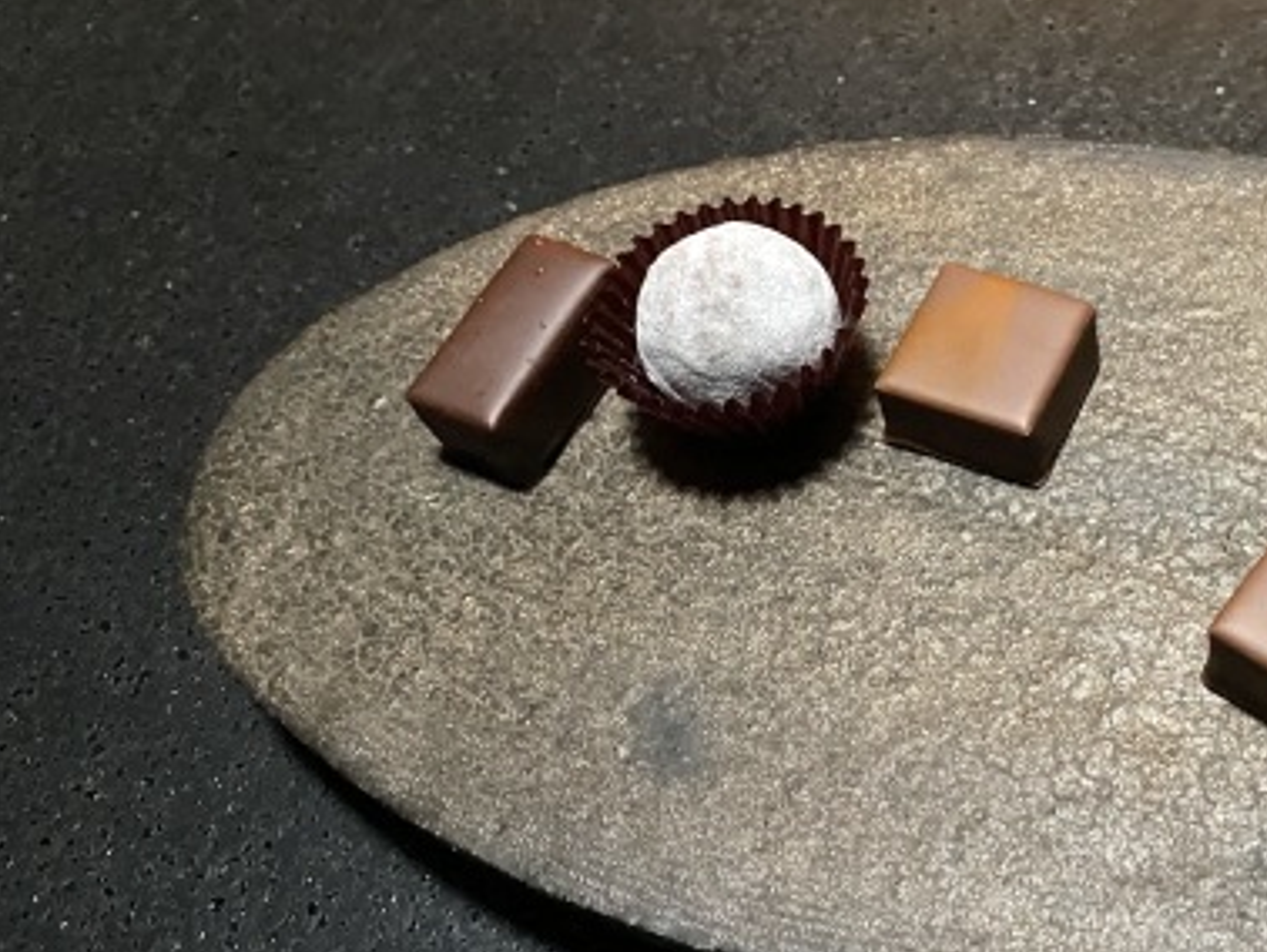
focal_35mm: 44
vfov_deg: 32.9
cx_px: 1052
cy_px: 503
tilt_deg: -58.4
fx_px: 1611
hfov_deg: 40.7
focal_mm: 4.25
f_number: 1.8
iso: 800
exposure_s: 1/30
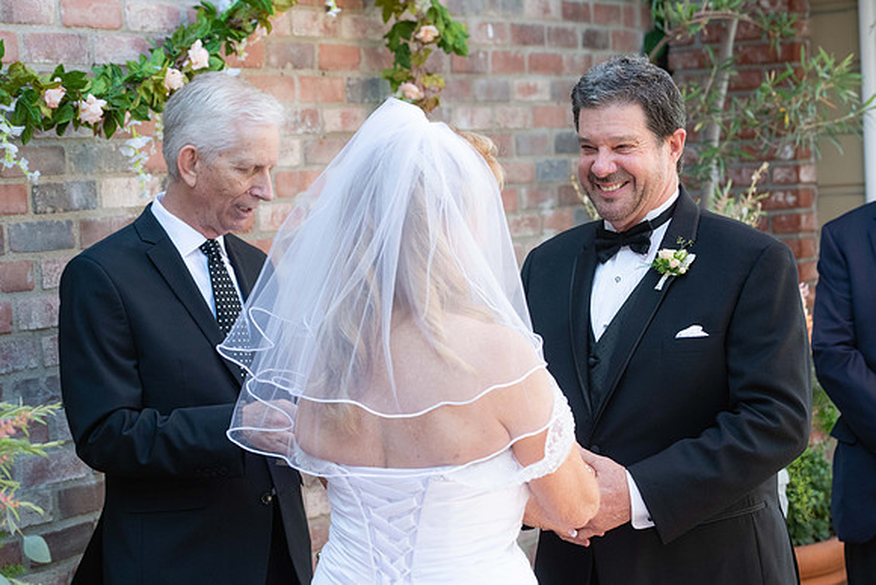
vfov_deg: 14.9
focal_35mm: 92
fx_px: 2239
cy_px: 292
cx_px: 438
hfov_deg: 22.1
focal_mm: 92
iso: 1250
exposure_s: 1/640
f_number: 5.6
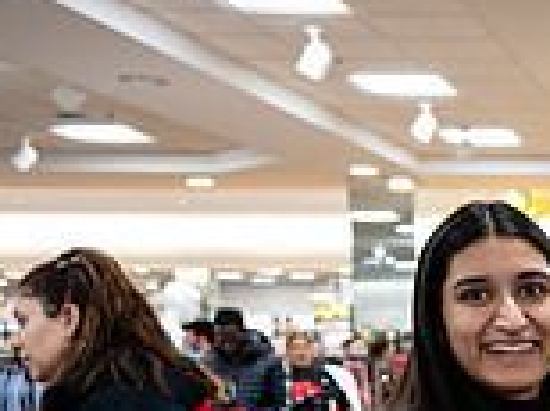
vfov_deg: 16.1
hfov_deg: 18.8
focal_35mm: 88
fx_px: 1396
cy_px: 495
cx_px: 893
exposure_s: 1/125
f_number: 3.2
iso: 1000
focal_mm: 24
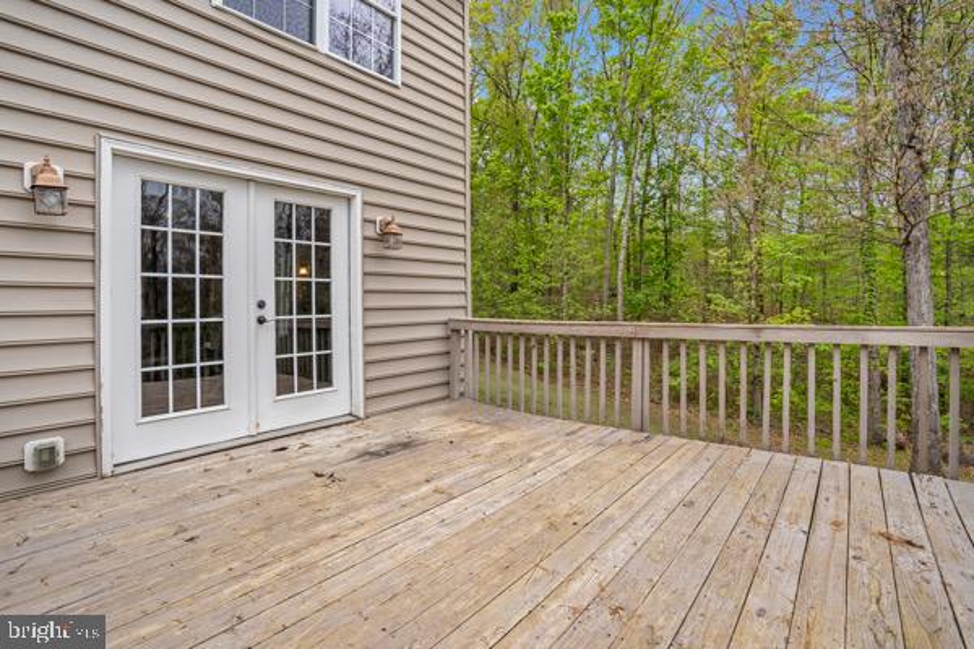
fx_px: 433
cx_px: 487
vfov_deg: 73.7
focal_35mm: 16
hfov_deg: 96.7
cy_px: 324
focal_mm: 16
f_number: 8
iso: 640
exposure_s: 1/125
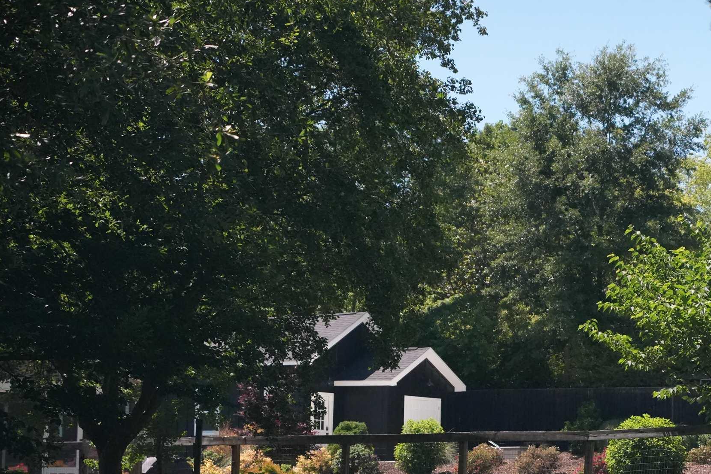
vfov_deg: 13.4
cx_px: 549
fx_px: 2014
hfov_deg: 19.8
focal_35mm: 102
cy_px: 332
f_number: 4
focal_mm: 55
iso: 6400
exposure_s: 1/160
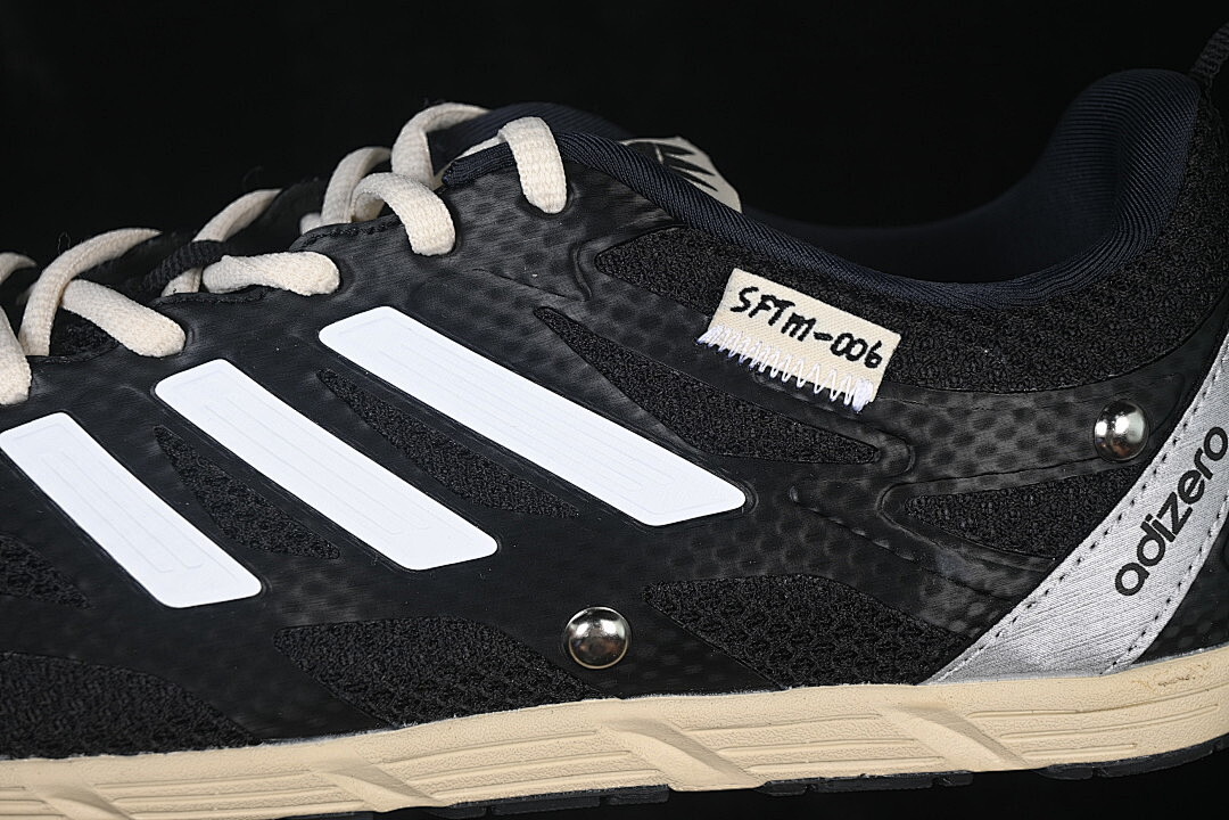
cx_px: 614
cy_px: 410
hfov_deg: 27.0
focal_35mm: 75
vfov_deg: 18.2
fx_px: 2560
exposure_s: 1/60
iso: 160
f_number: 6.3
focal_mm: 50
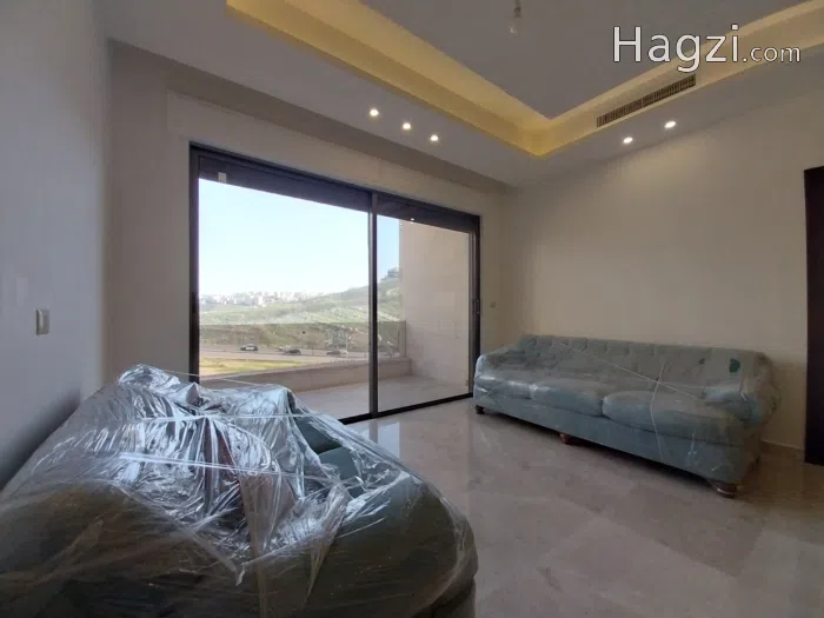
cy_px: 309
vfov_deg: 89.9
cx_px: 412
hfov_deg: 106.2
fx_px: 309
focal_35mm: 13
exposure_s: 1/100
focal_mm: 1.3
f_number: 2.2
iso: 100
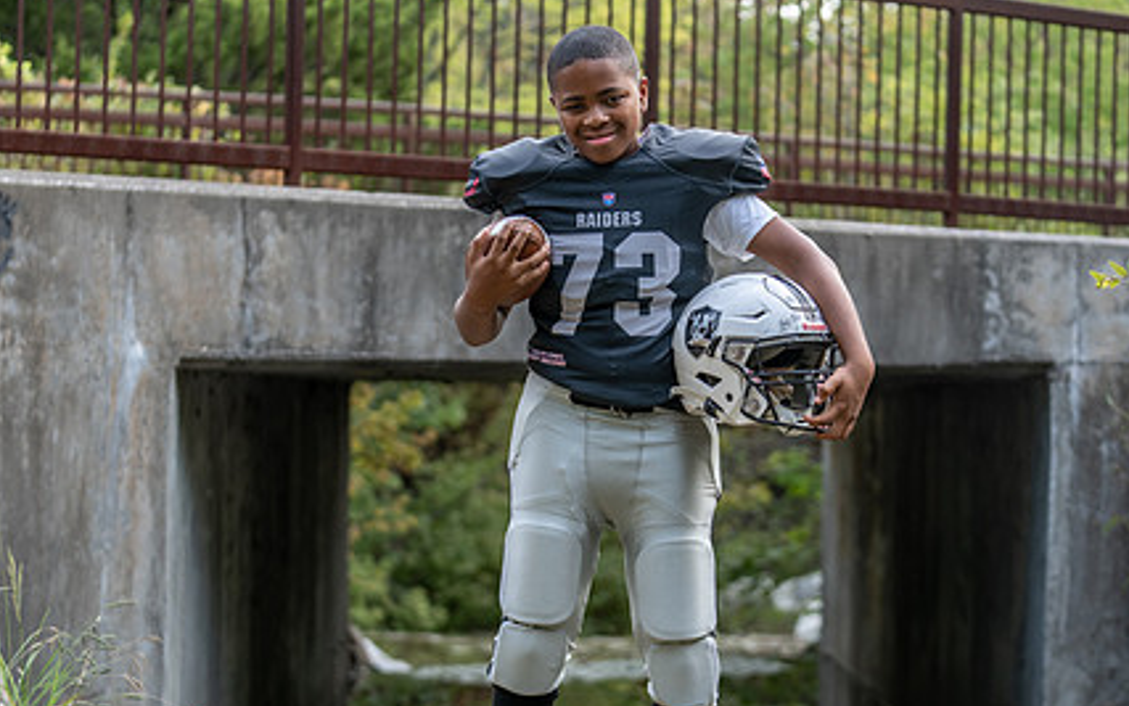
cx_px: 592
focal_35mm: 97
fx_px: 2985
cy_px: 430
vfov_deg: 13.5
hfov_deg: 21.4
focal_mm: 70
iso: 160
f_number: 2.8
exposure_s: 1/320
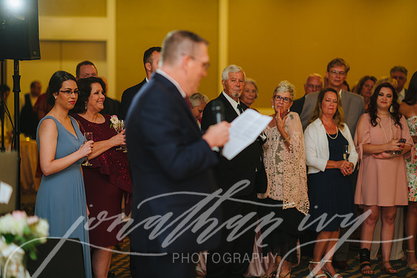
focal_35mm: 85
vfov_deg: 16.1
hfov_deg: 23.9
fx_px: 985
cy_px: 139
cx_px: 208
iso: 400
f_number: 2
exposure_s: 1/100
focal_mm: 85
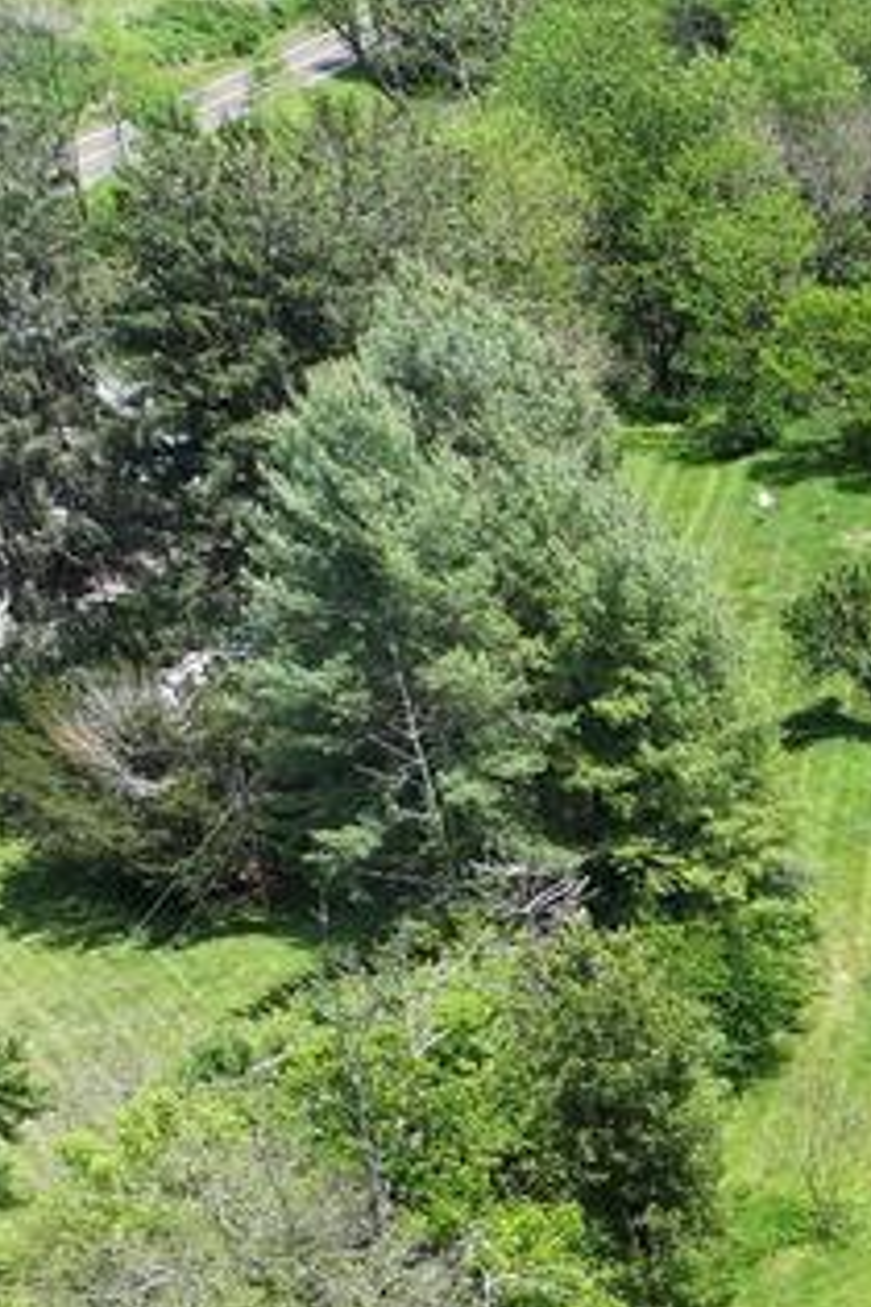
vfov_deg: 22.9
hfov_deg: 14.3
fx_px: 2939
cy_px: 1587
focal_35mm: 81
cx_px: 1709
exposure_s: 1/1250
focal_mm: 12.29
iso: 100
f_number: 2.8
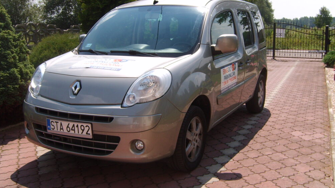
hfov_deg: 51.6
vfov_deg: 30.4
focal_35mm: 39
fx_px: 346
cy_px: 78
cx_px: 168
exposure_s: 1/1000
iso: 50
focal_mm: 5.8
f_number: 2.8
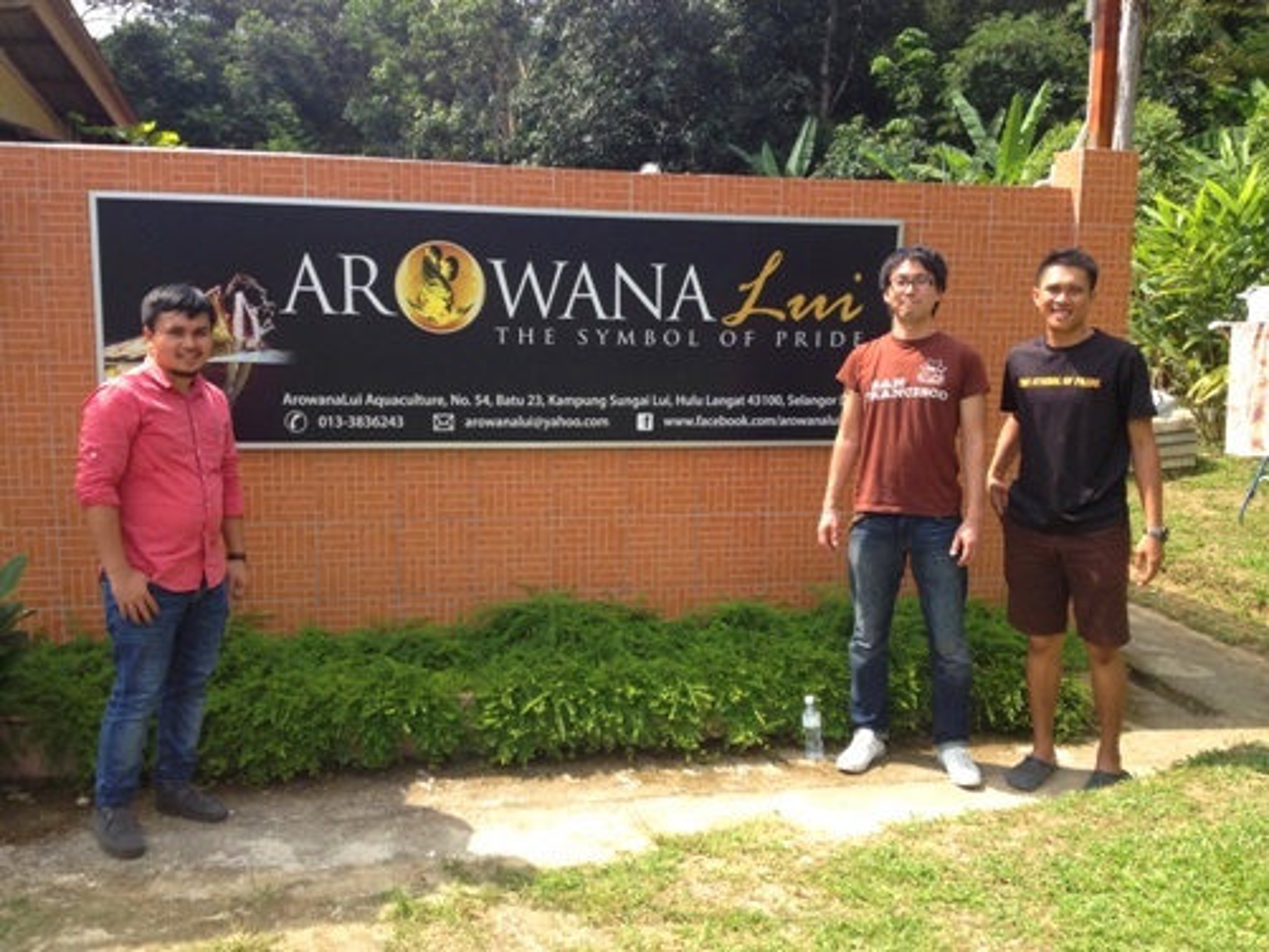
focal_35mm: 35
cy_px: 476
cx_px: 634
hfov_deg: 52.6
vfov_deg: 40.7
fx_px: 1283
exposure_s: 1/563
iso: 50
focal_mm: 4.28
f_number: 2.4
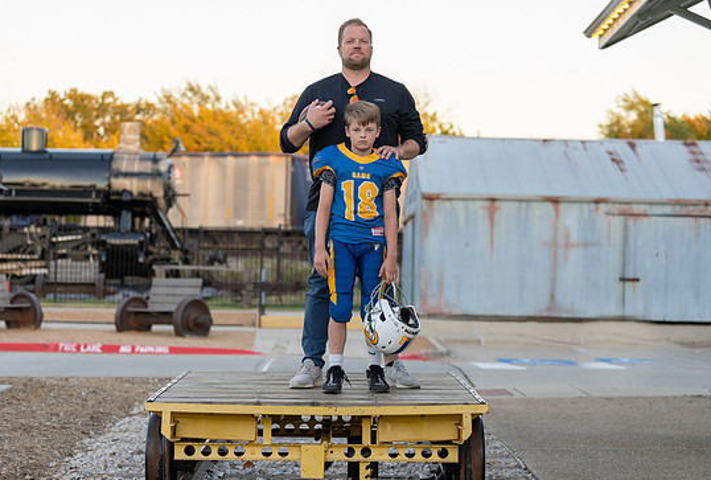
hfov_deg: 25.0
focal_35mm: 81
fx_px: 1606
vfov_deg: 17.0
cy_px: 223
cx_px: 349
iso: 500
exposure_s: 1/320
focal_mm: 70
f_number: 2.8
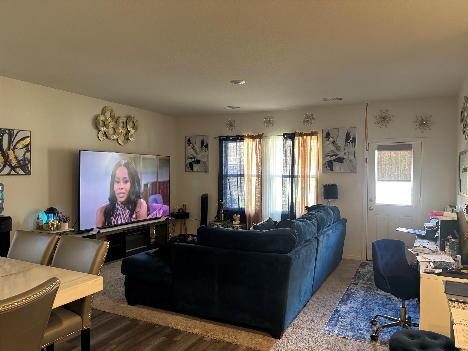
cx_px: 234
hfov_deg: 67.3
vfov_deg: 53.1
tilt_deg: -0.6
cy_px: 176
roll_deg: -0.8
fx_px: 352
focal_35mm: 26
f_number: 1.6
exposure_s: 1/60
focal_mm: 5.96
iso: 400
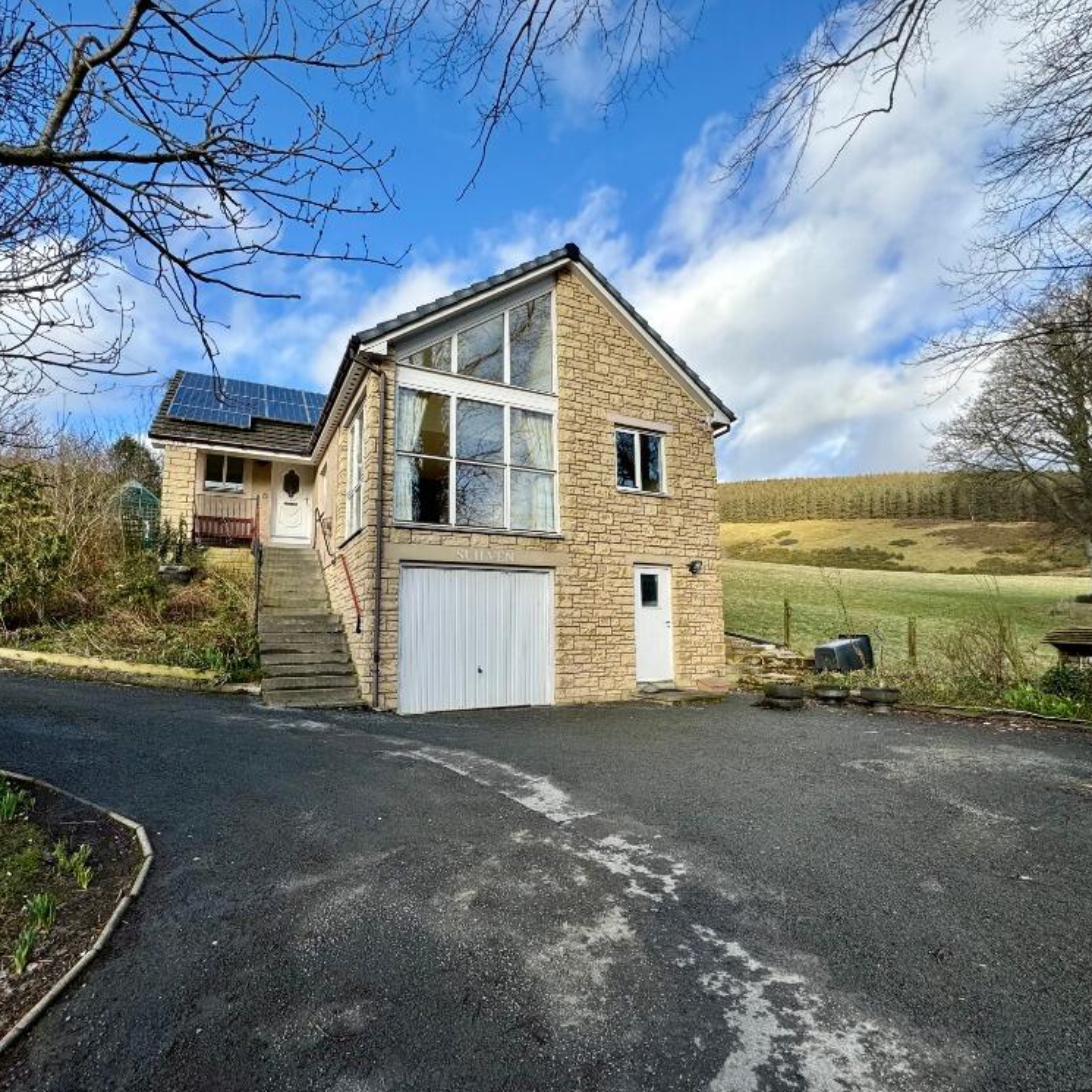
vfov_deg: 84.0
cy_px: 558
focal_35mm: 17
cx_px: 535
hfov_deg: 84.0
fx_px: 607
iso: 40
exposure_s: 1/734
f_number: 2.2
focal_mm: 2.22
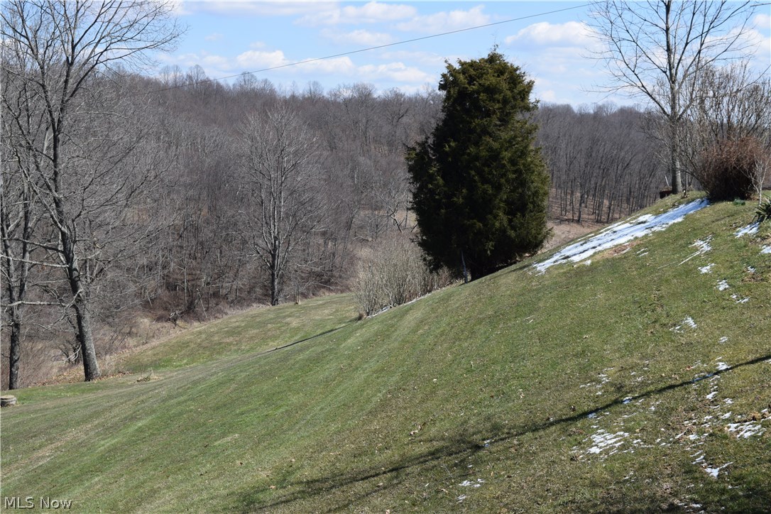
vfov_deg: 26.5
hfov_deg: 38.9
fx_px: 1092
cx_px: 386
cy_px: 257
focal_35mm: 51
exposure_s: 1/400
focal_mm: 34
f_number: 10
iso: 200
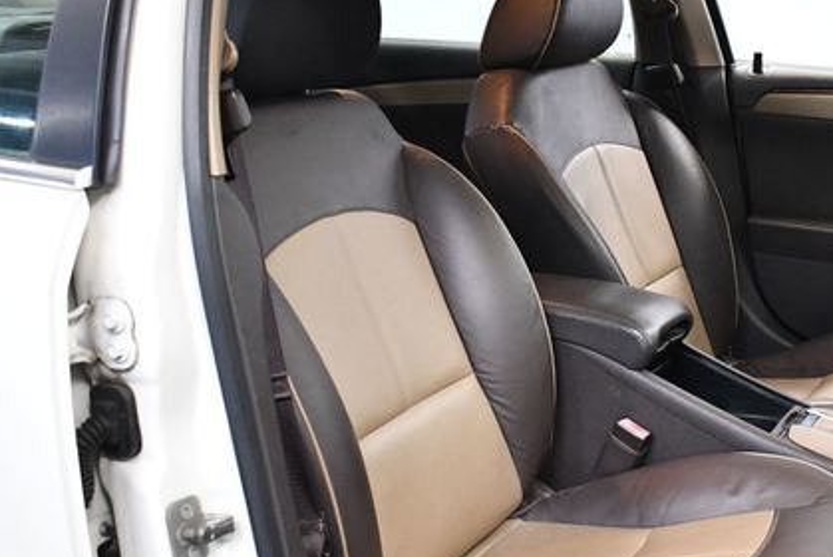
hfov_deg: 35.7
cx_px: 588
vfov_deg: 24.6
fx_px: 1273
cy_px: 308
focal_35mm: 55
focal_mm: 18
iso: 3200
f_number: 3.5
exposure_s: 1/100
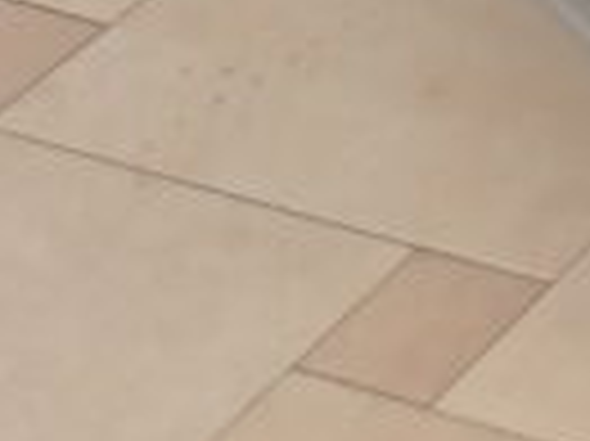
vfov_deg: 6.6
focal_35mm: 188
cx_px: 2072
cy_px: -1192
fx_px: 3201
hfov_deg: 8.1
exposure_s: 1/100
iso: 278
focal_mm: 5.25
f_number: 1.75
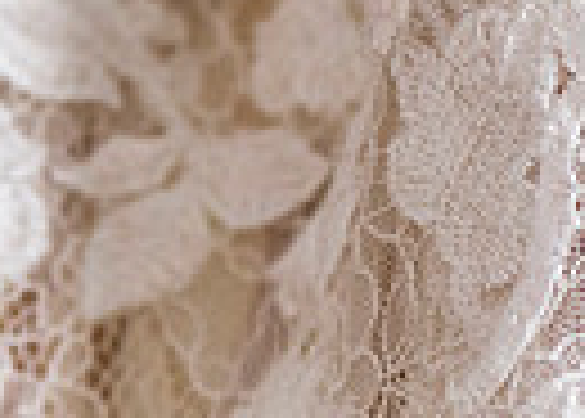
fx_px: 8295
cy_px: -218
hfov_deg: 4.0
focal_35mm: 499
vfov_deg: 2.9
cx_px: 250
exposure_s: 1/320
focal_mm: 105
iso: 1600
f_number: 4.5
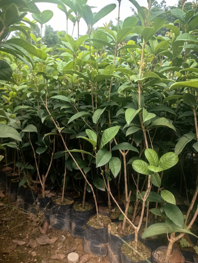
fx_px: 206
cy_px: 132
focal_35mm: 27
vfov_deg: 65.3
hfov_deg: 51.3
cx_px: 99
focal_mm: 5.75
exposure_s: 1/1883
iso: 50
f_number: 2
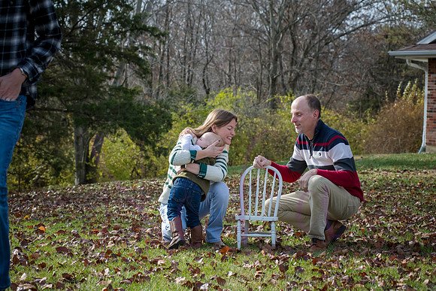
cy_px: 146
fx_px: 969
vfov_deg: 17.1
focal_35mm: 80
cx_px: 218
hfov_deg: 25.4
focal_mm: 80
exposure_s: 1/500
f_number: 7.1
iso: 400
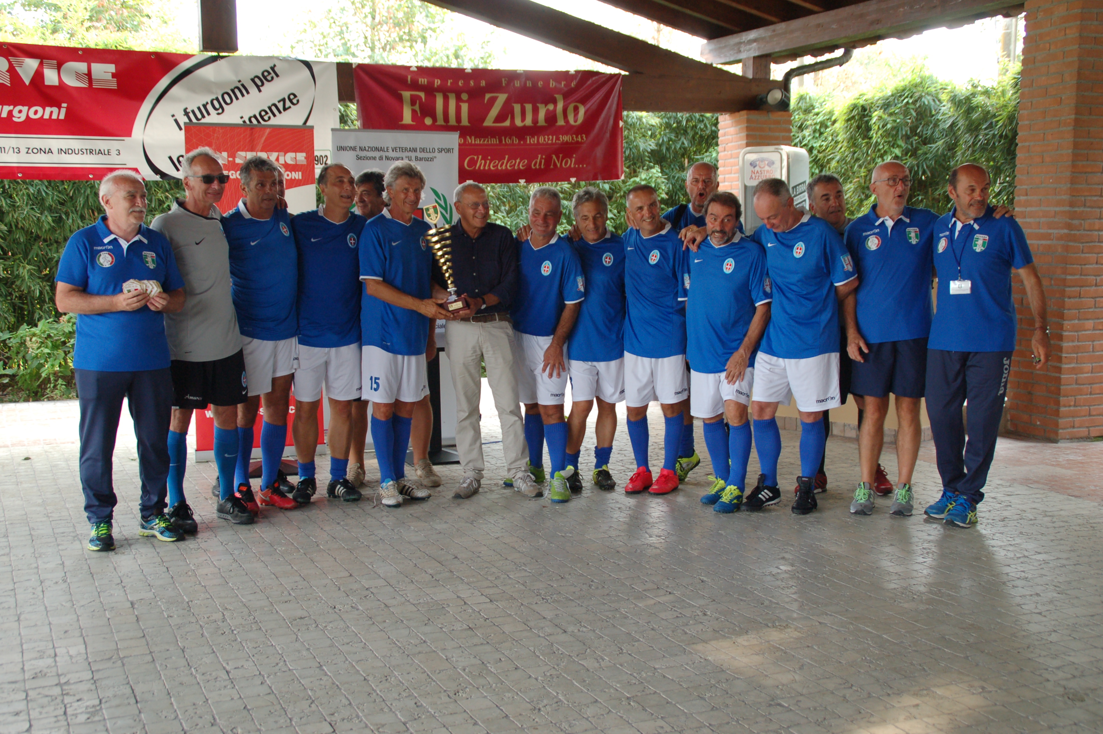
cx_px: 552
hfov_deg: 46.4
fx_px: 1286
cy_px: 367
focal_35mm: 42
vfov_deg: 31.8
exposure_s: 1/125
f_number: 4
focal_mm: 28
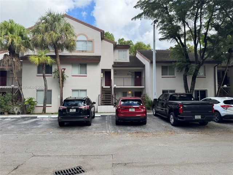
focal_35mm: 24
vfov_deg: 56.8
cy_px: 88
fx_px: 162
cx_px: 116
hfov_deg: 71.6
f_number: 1.78
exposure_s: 1/1042
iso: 80
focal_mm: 6.76
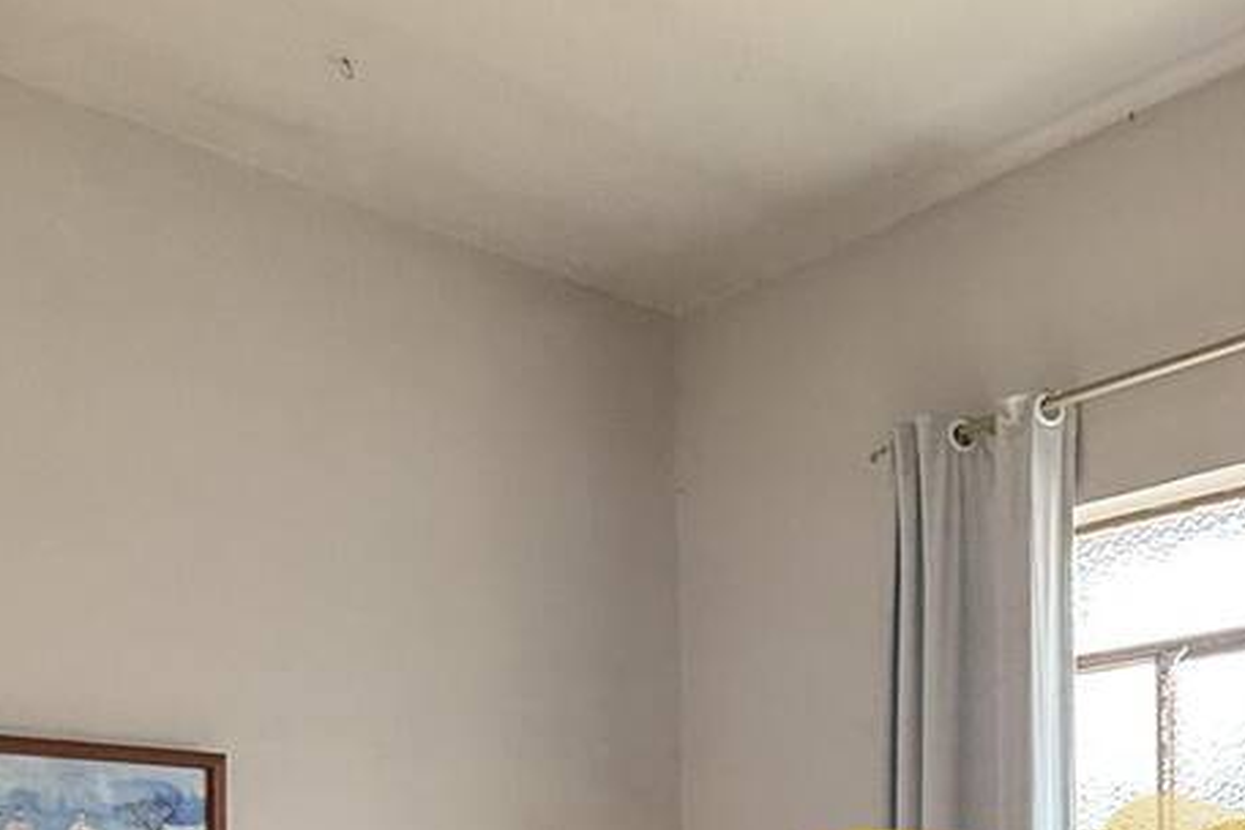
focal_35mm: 46
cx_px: 1177
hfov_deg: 38.9
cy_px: 1010
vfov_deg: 26.0
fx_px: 1591
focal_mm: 2.22
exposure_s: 1/99
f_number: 2.2
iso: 160
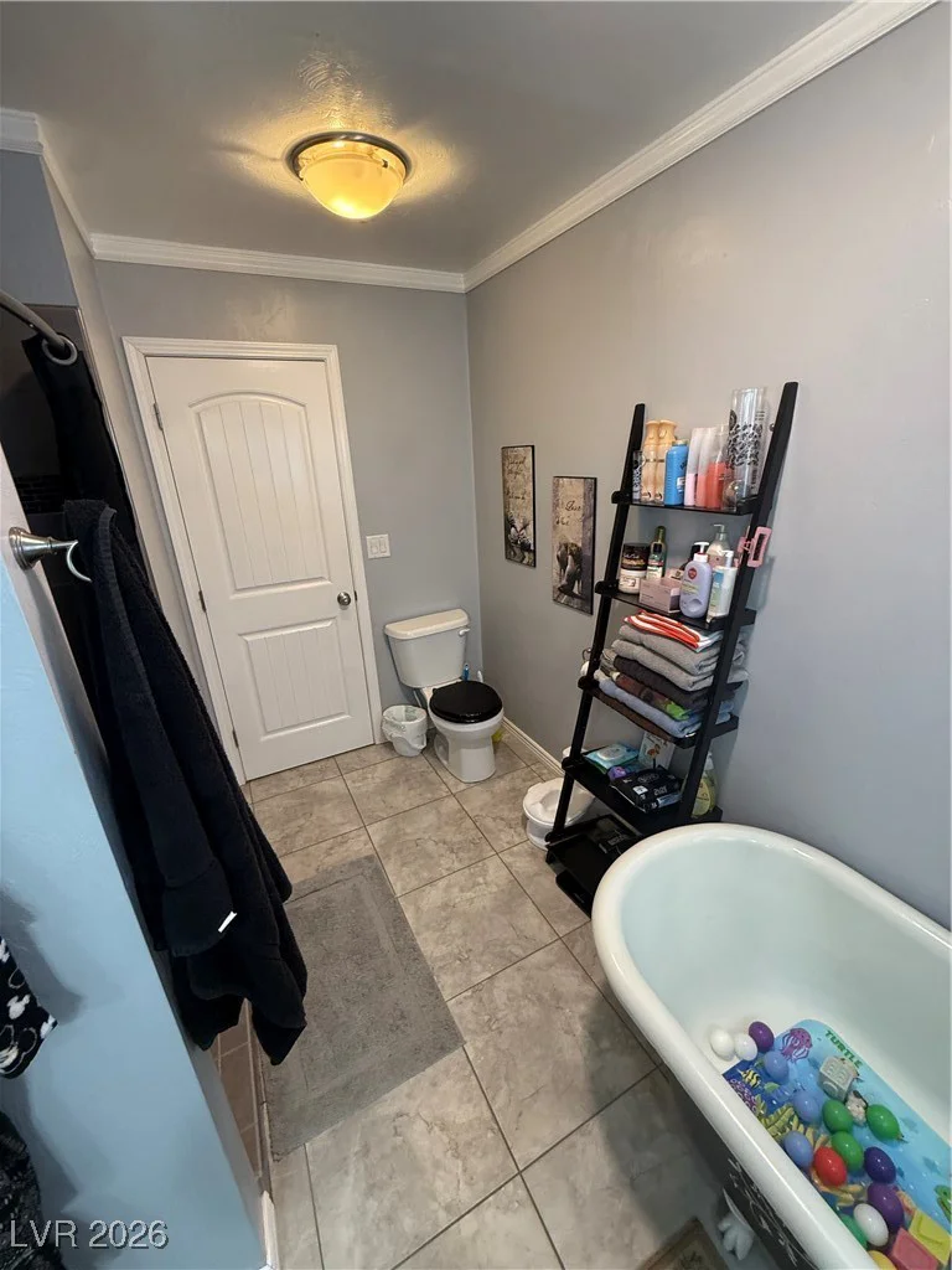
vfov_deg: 102.1
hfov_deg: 85.7
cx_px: 476
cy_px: 635
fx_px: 513
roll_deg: +2.4
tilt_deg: -20.1
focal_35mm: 14
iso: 250
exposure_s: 1/60
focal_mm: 2.22
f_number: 2.2
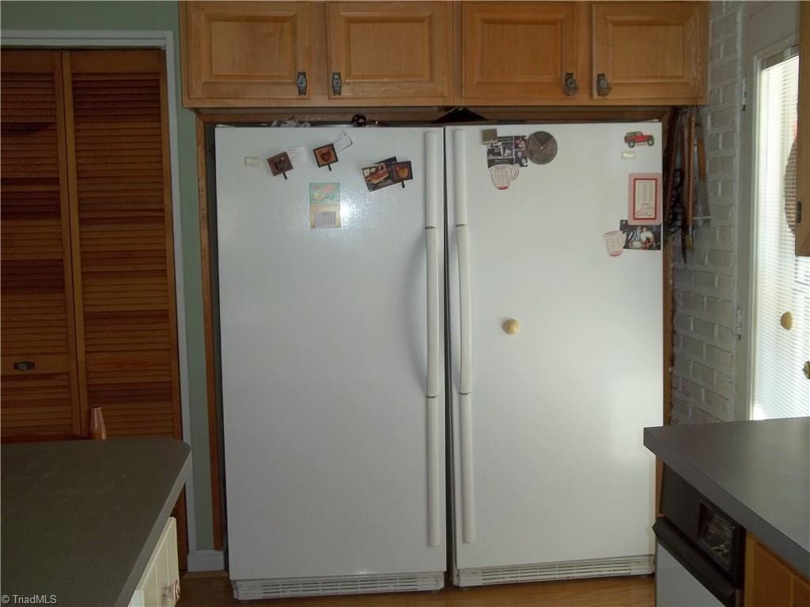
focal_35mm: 36
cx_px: 405
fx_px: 842
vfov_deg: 39.7
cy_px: 304
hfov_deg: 51.4
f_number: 3.1
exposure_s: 1/30
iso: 64
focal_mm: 6.5
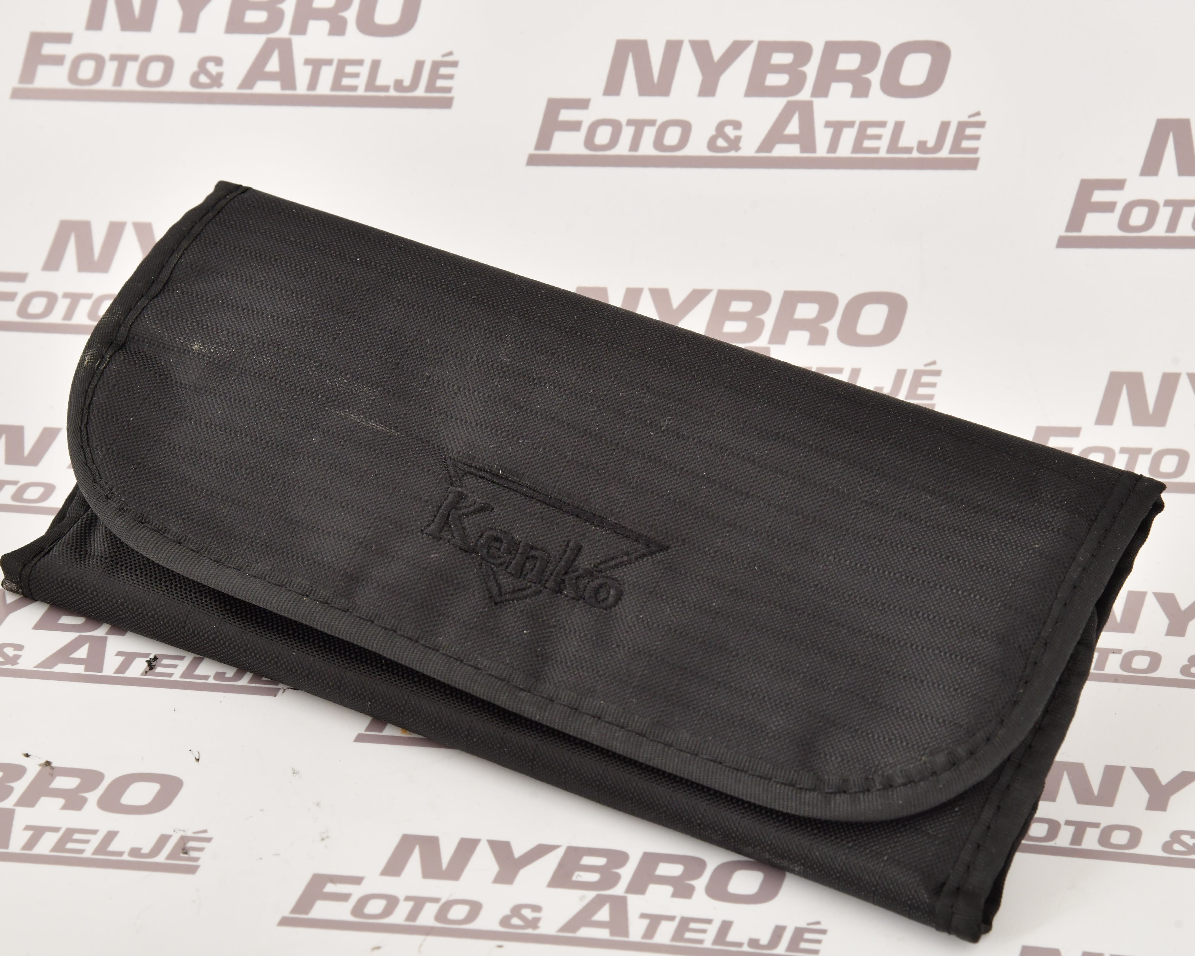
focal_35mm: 107
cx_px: 612
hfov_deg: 17.9
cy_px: 509
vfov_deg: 14.4
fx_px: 3784
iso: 1000
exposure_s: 1/200
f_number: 11
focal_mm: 86
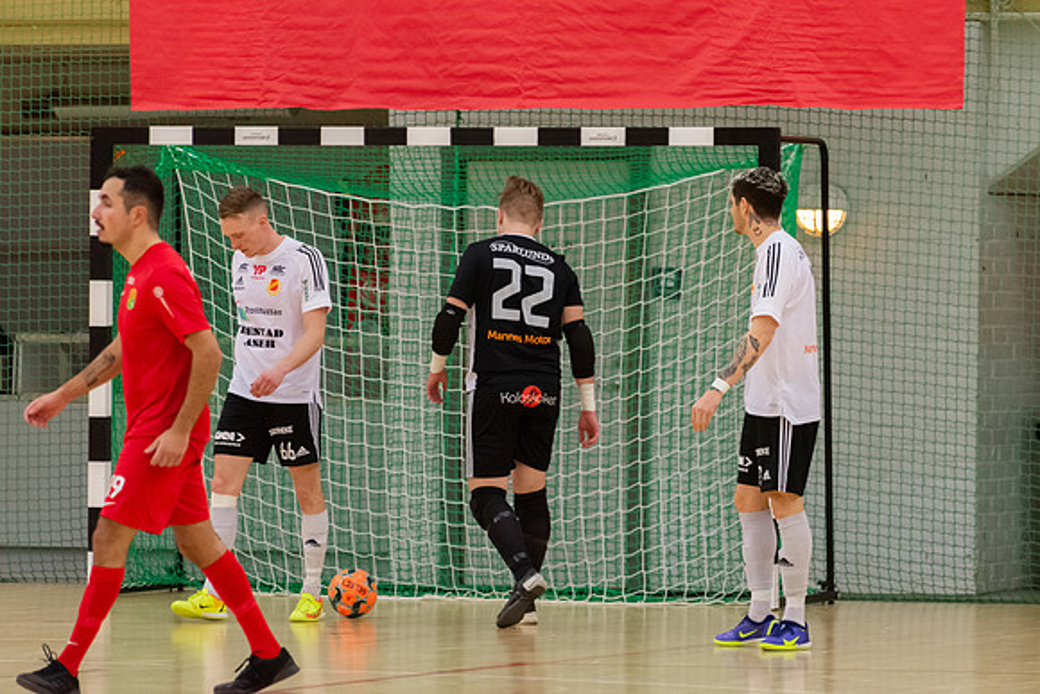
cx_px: 520
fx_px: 7556
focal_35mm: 262
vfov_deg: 5.3
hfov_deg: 7.9
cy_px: 347
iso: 4500
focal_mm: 240
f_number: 5.6
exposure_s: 1/640
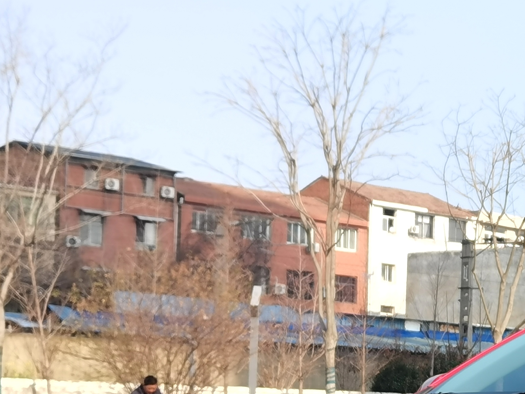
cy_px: 357
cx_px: 635
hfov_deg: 16.8
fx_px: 1699
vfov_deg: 13.1
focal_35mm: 112
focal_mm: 5.58
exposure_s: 1/464
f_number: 1.8
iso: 50
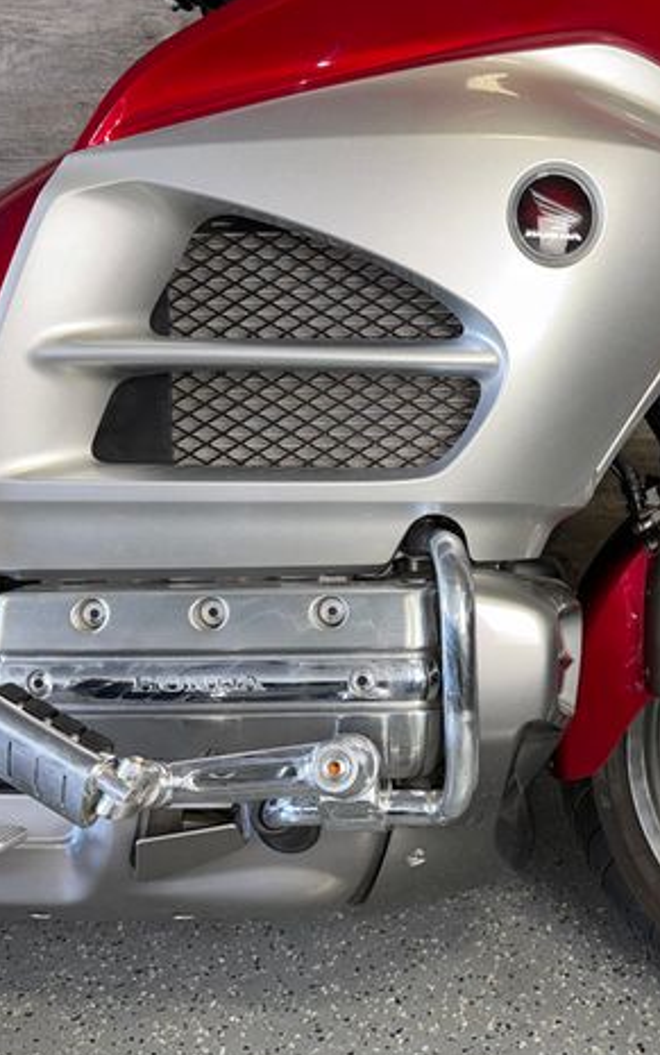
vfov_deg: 55.3
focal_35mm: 35
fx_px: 1006
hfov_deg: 35.5
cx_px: 499
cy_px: 540
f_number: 1.78
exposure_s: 1/33
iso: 50
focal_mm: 6.76
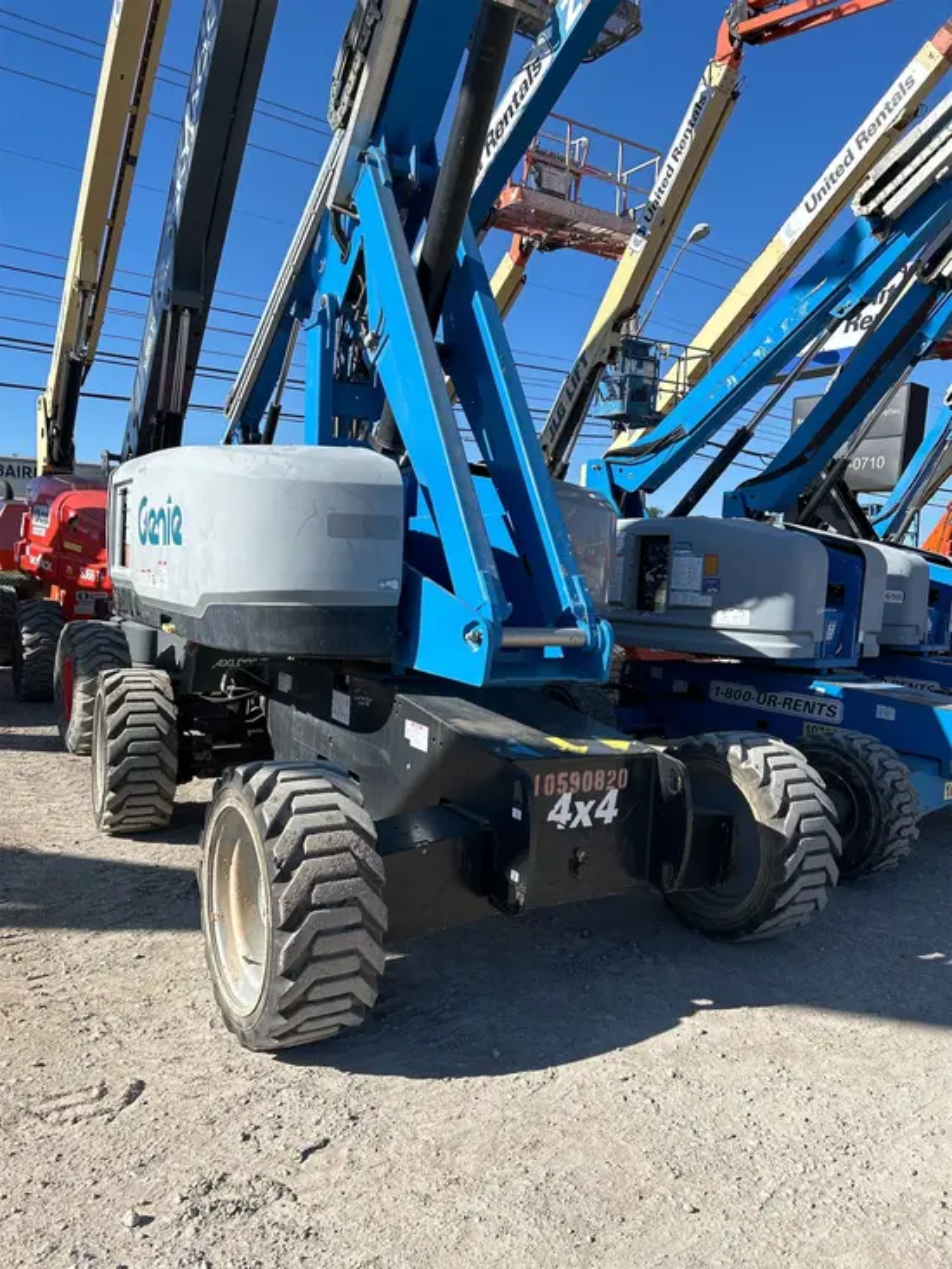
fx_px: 953
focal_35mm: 26
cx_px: 476
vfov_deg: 67.3
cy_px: 634
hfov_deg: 53.1
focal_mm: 5.7
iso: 50
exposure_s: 1/3571
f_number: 1.5
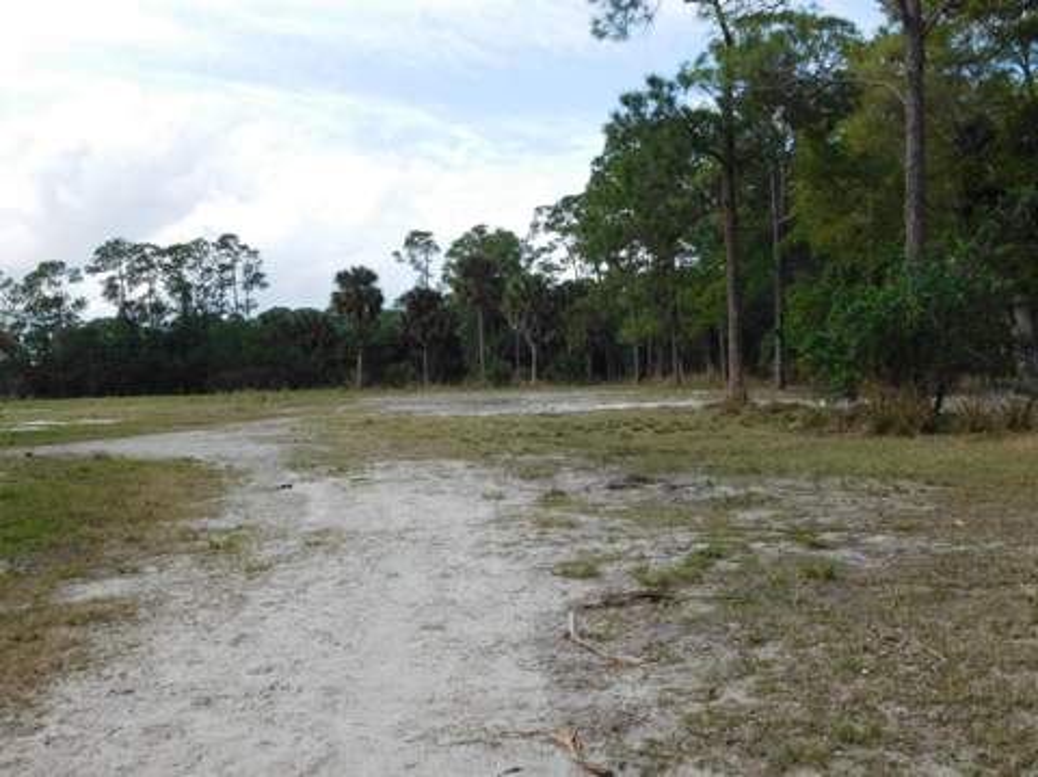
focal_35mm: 36
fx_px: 1078
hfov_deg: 51.4
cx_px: 519
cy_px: 388
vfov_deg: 39.6
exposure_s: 1/1000
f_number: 3.5
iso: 125
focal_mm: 6.3
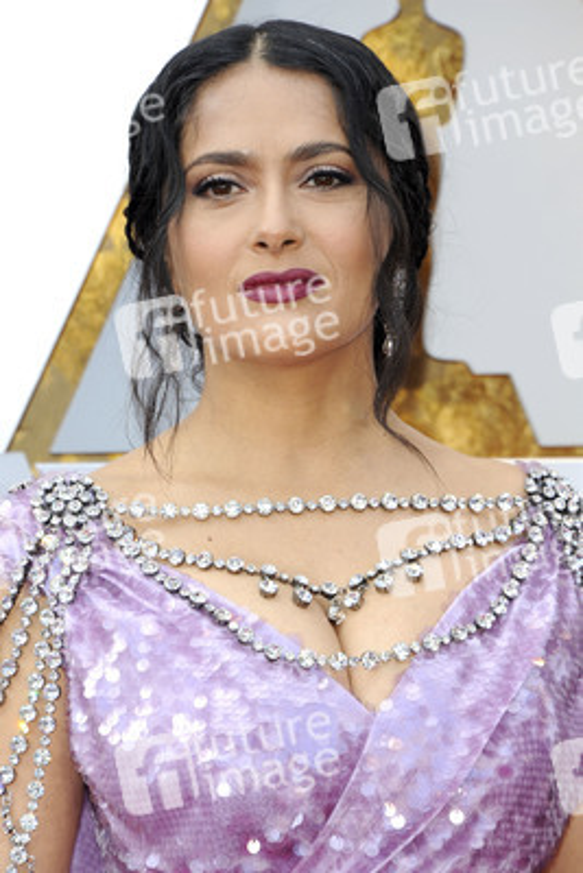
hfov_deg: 4.6
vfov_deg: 6.9
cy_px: 436
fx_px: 7281
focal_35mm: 300
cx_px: 292
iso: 1000
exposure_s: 1/250
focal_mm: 300
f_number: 8
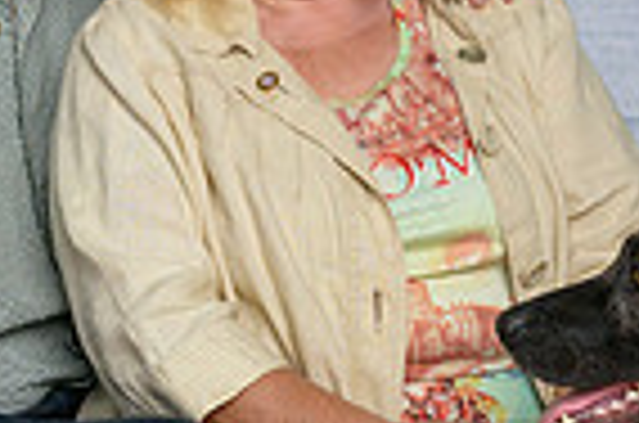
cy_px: 191
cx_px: 324
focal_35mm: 172
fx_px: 3046
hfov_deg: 12.0
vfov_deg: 7.9
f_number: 10
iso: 400
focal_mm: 42
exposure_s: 1/125
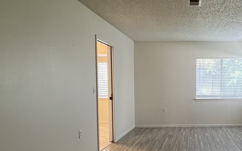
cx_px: 197
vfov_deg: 40.3
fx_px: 204
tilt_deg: -1.9
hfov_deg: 56.3
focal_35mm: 31
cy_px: 95
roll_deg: +0.2
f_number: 1.8
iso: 400
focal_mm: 1.57
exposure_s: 1/60
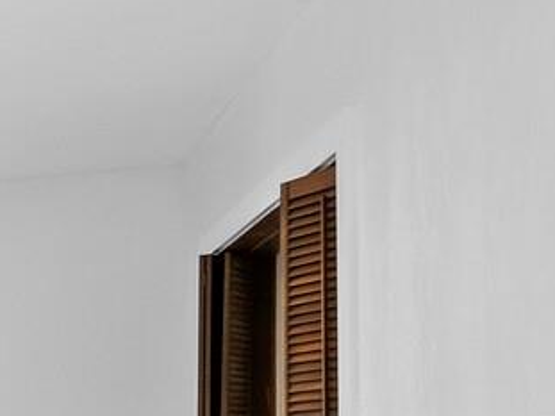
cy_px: 436
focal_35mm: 72
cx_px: -719
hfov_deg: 15.9
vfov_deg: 19.7
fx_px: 1154
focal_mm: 7
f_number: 11
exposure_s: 1/8
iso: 200
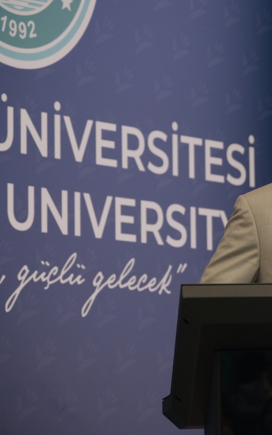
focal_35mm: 184
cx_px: 292
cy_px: 217
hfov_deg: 7.1
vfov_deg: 11.4
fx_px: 2183
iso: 1250
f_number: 4
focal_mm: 80
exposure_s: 1/75
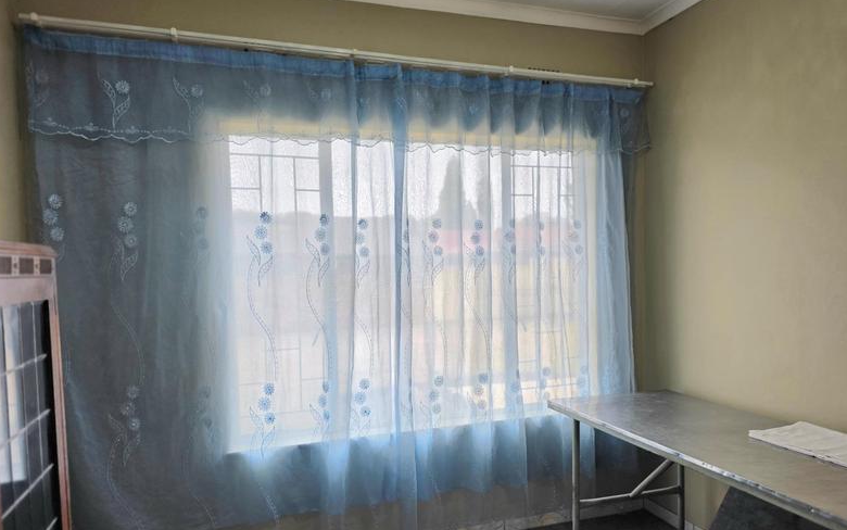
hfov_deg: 72.5
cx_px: 424
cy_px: 302
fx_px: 577
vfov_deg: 49.2
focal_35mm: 25
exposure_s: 1/182
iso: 64
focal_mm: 6.3
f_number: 1.7
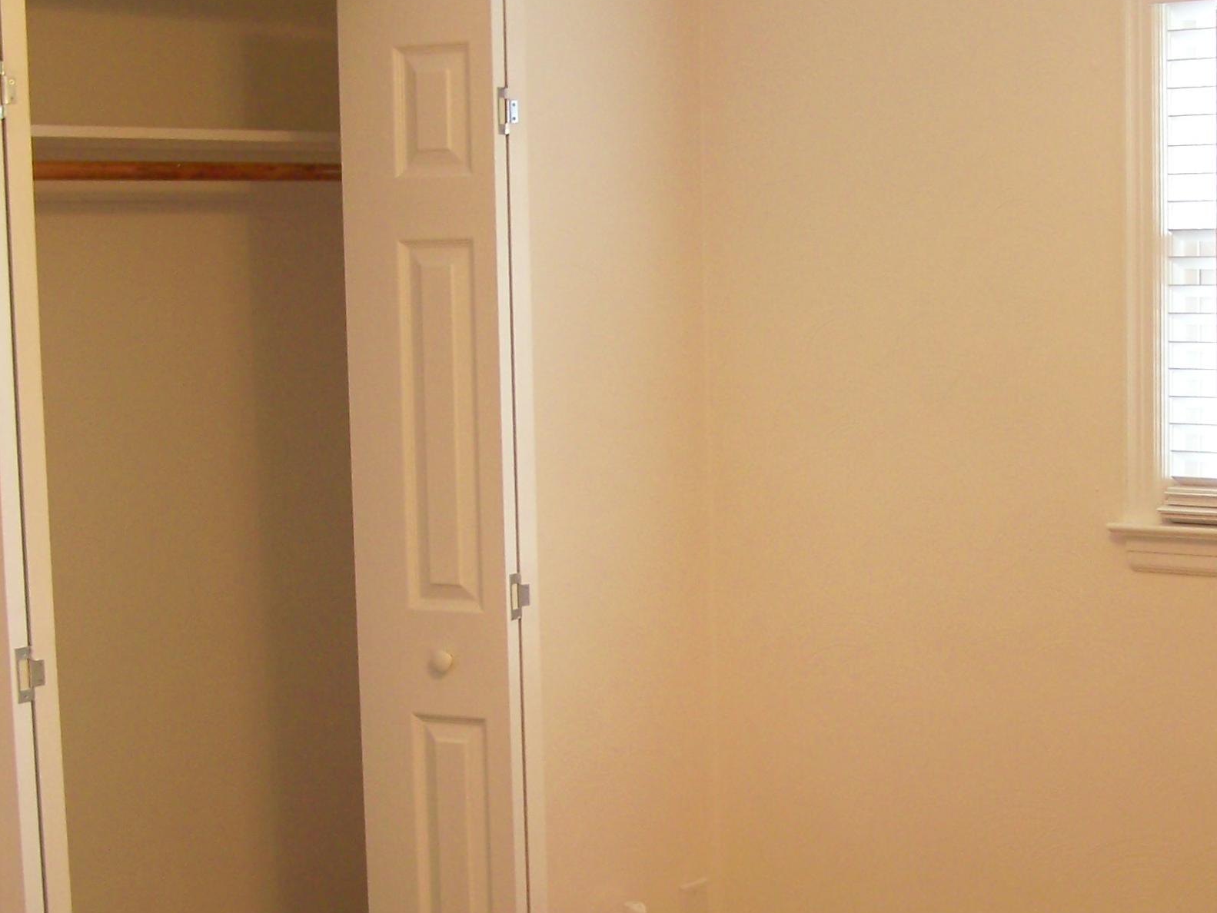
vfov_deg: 20.4
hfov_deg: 27.0
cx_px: 734
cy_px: 626
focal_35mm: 72
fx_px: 2532
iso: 64
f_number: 2.8
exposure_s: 1/8
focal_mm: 6.3
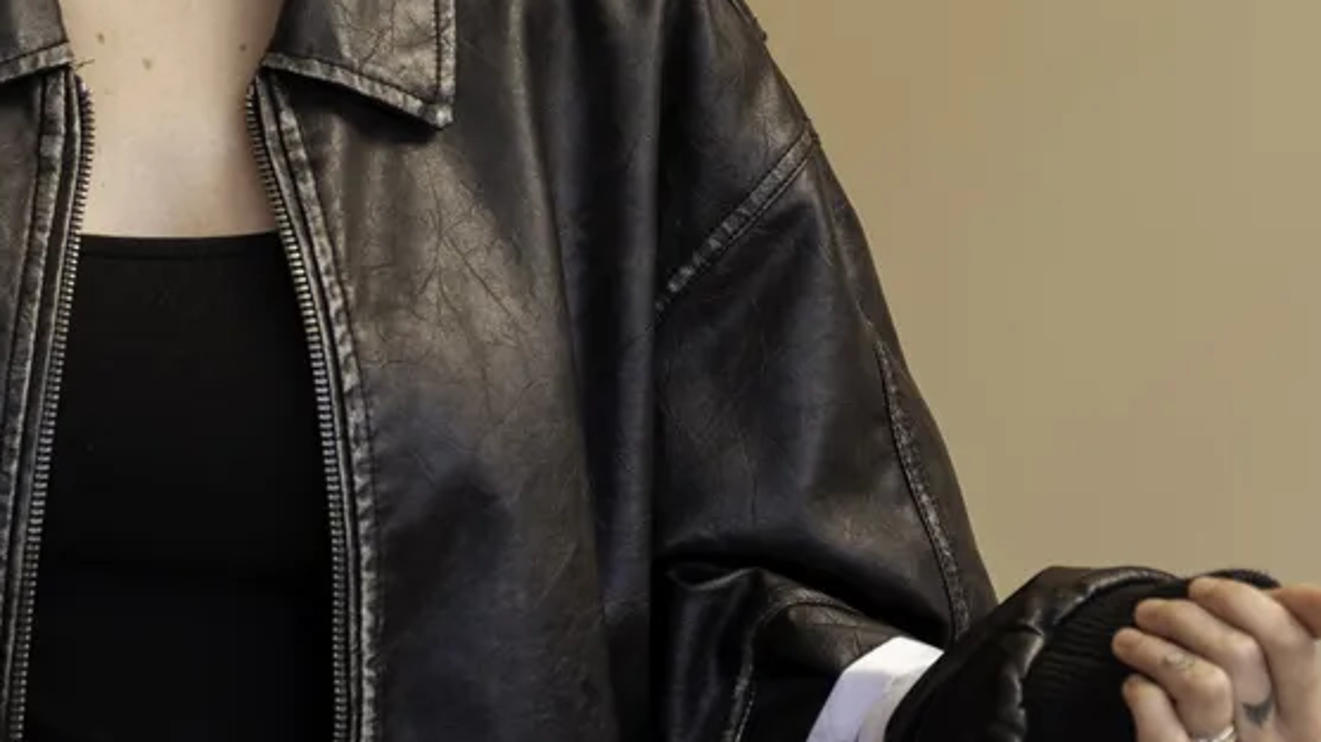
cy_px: 266
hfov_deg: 12.1
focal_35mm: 177
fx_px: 6198
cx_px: 154
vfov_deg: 6.9
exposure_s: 1/320
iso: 400
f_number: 2.8
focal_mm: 49
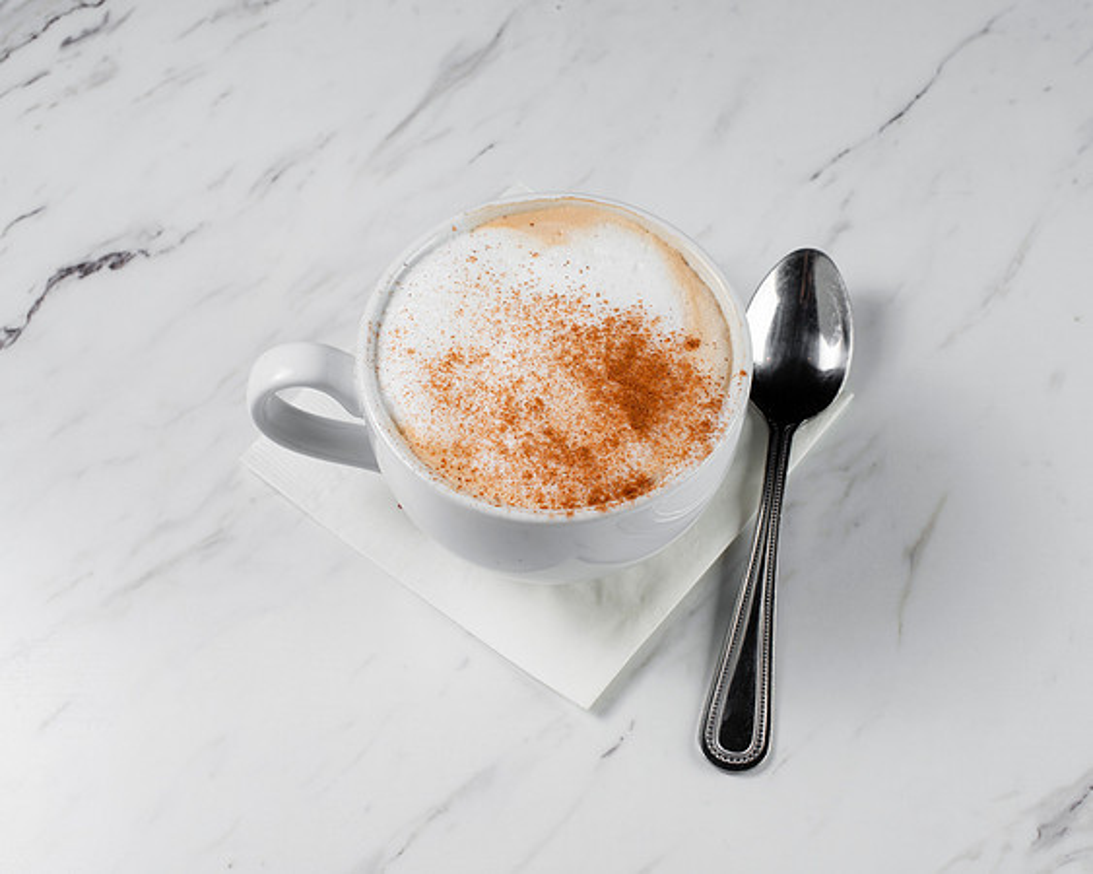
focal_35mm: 59
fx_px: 1909
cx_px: 559
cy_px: 429
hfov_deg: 31.9
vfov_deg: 25.8
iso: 200
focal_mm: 50
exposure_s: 1/200
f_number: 10
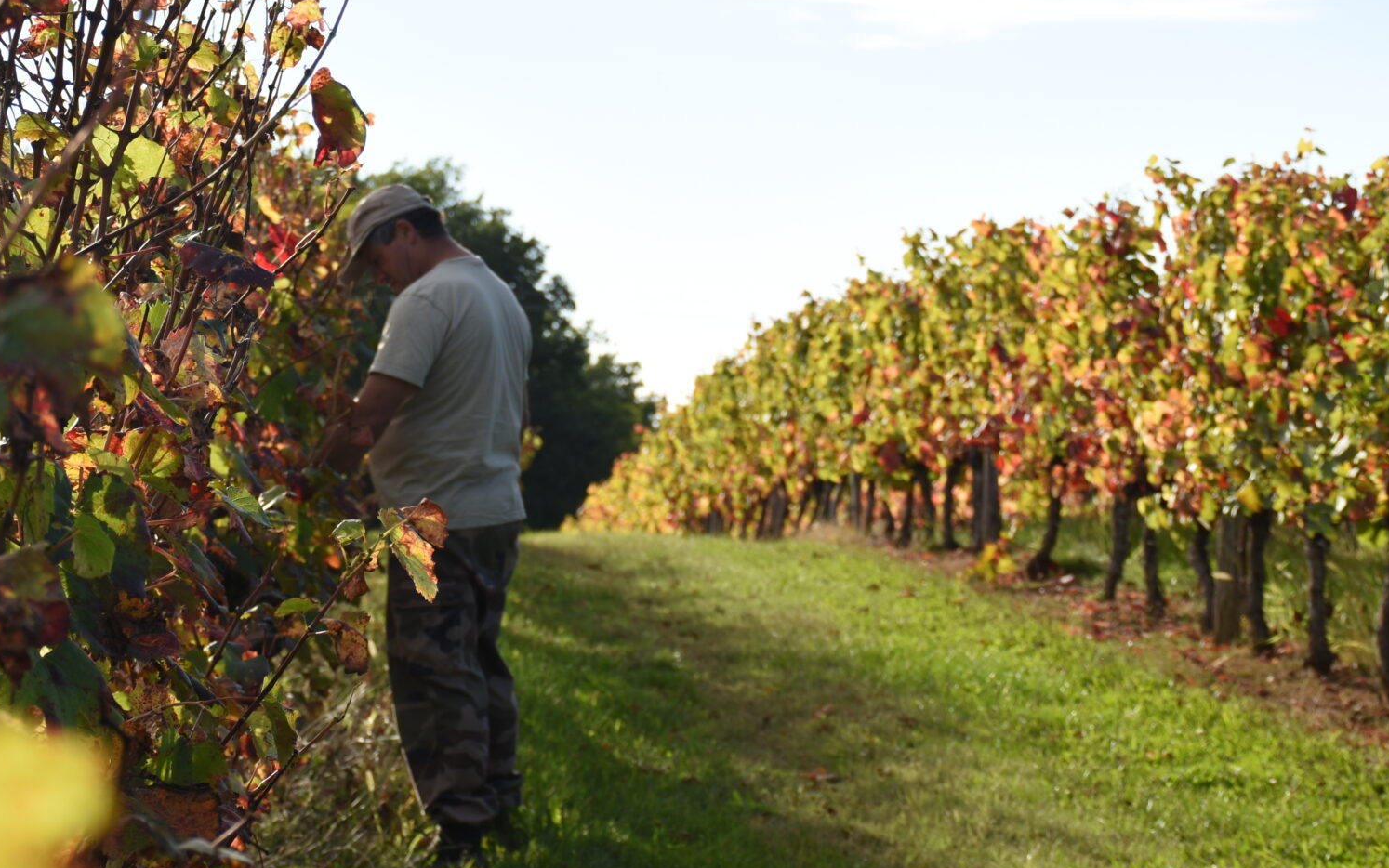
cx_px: 657
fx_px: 4164
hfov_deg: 18.9
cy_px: 209
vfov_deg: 11.9
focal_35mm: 110
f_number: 5
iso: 100
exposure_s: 1/400
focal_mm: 42
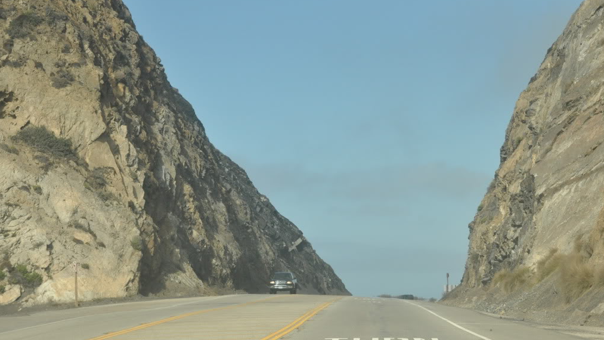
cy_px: 194
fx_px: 1778
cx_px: 303
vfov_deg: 10.9
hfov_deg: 19.3
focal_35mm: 111
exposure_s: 1/4000
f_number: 5
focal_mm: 70
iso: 800
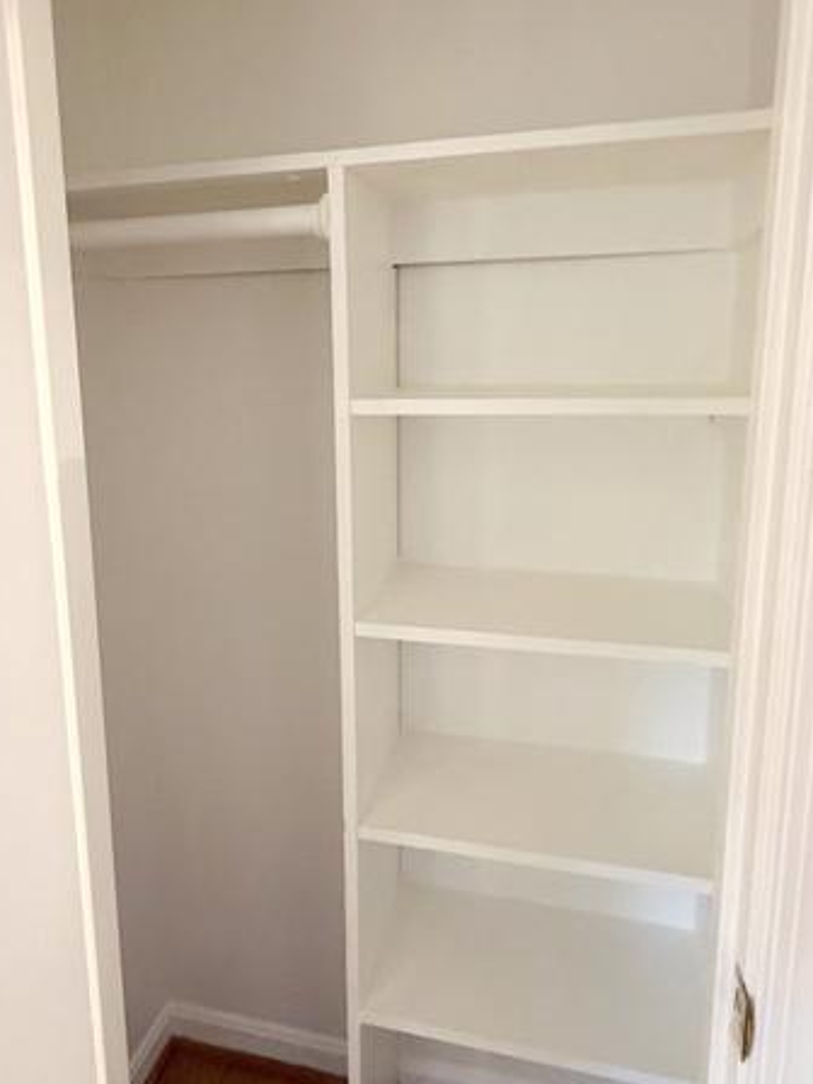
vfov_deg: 71.4
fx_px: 752
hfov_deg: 56.7
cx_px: 358
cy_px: 484
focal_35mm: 24
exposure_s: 1/60
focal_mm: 2.22
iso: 800
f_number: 2.2
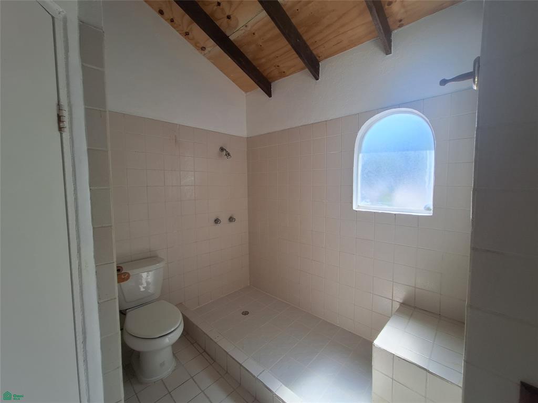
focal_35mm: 13
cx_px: 269
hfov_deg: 106.2
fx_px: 202
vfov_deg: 89.9
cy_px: 202
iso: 40
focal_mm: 1.74
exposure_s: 1/262
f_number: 2.2
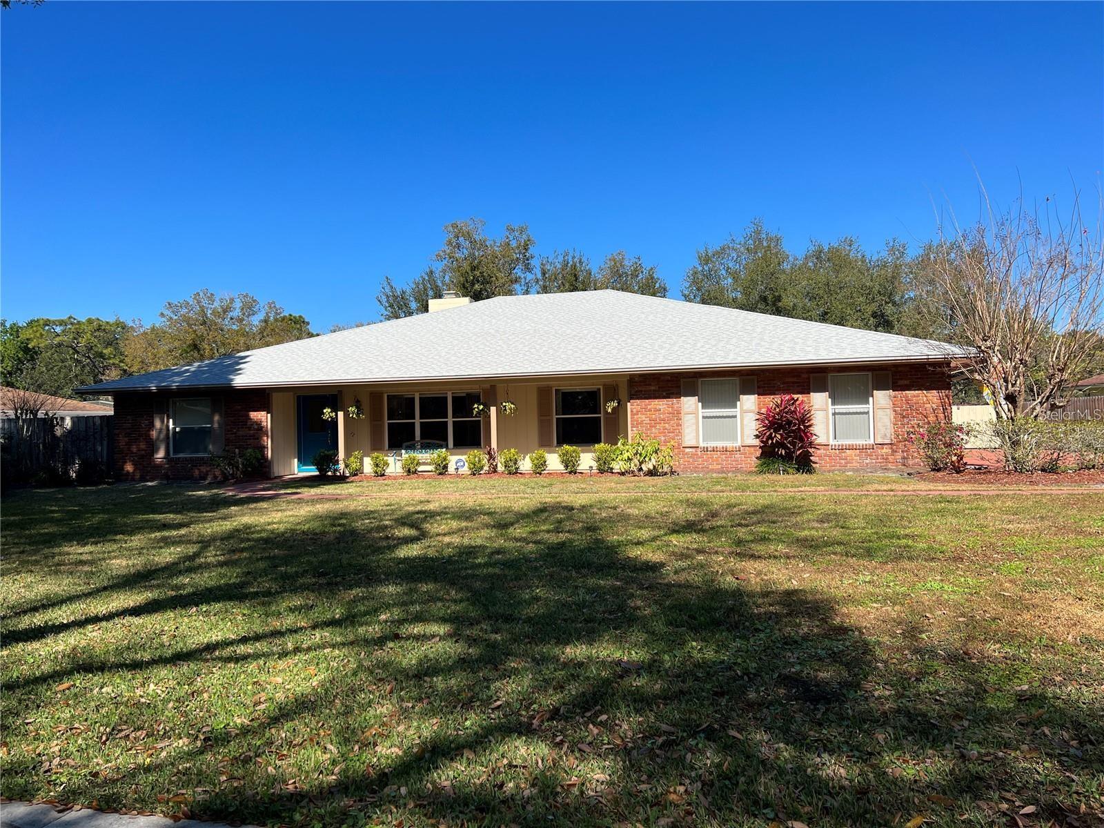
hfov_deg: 67.3
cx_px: 552
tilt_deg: +0.2
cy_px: 414
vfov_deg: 53.1
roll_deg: +1.4
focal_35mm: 26
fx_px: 829
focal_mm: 5.7
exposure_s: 1/3968
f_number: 1.5
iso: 50
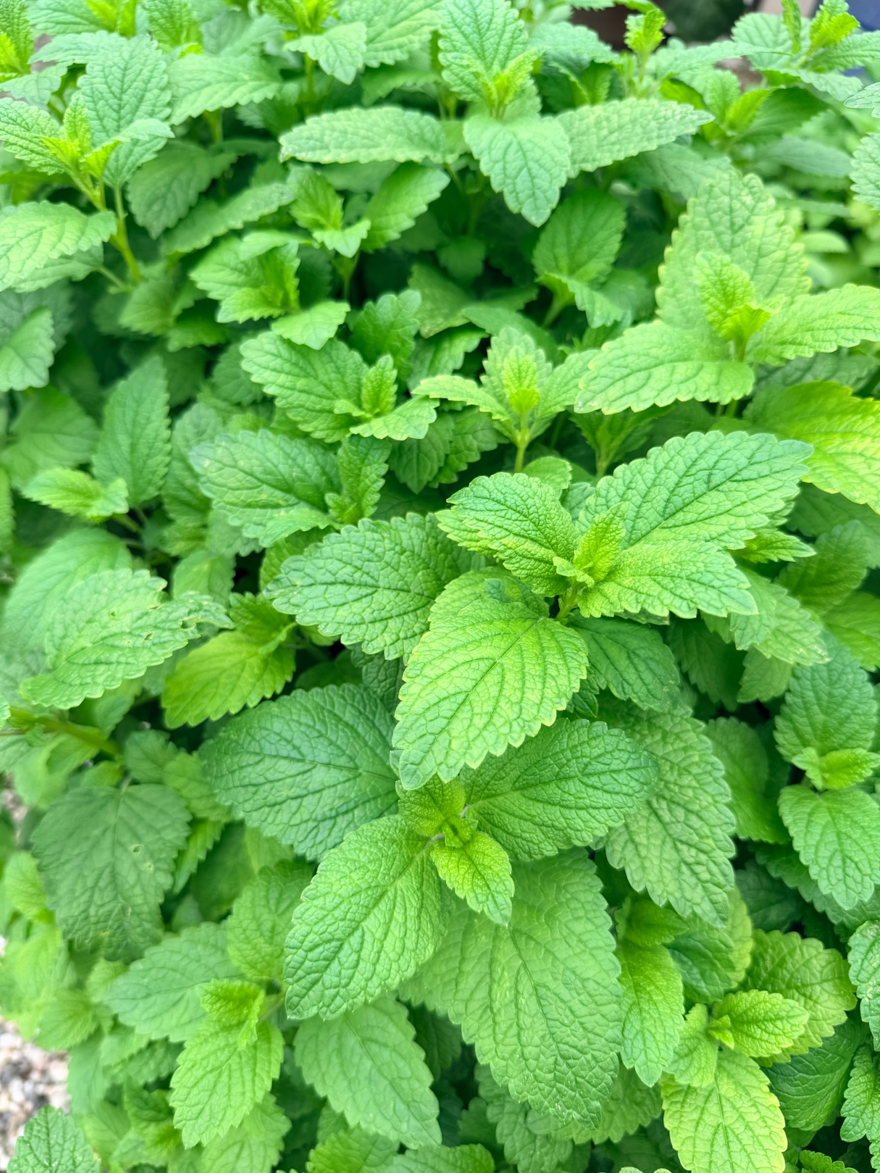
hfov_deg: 56.8
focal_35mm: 24
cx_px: 440
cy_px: 586
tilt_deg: -46.3
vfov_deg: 71.6
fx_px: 813
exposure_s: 1/555
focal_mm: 6.76
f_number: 1.78
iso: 80
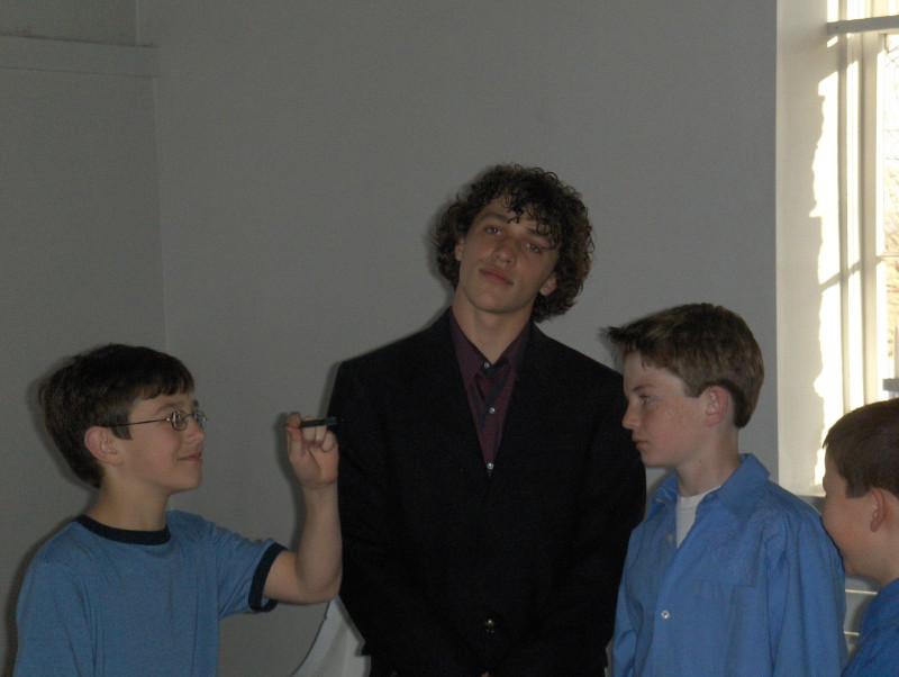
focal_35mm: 122
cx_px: 450
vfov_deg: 12.2
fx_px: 3172
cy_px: 338
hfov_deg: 16.1
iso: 117
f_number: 4.2
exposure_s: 1/150
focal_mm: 19.6
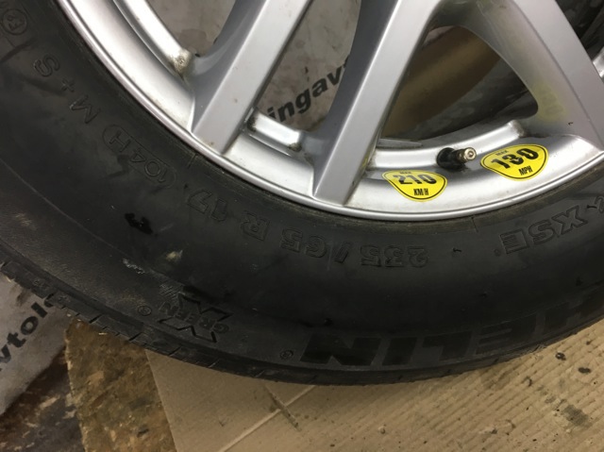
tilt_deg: -47.9
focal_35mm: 29
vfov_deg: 48.2
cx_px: 302
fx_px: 506
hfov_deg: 61.7
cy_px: 226
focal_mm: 4.15
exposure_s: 1/33
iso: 50
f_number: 2.2
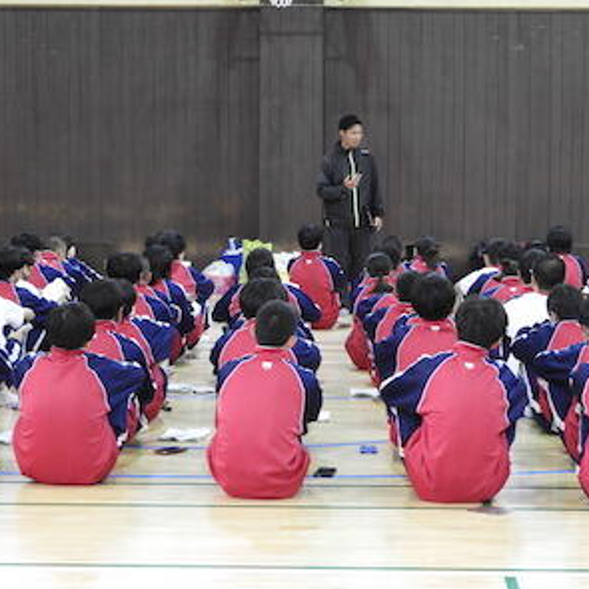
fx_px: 1848
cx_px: 323
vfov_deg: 18.1
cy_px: 295
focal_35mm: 96
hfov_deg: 18.1
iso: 500
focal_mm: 14.3
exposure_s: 1/15
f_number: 4.5
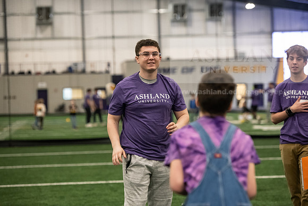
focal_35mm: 125
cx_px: 154
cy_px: 103
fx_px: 1070
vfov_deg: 11.0
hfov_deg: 16.4
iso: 4000
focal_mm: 125
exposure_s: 1/250
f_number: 3.5
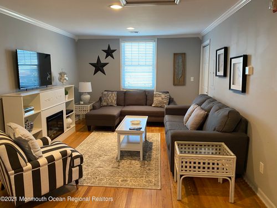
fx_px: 208
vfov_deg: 53.1
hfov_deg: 67.3
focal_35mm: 26
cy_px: 104
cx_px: 138
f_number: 1.8
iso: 320
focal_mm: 4.25
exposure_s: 1/60
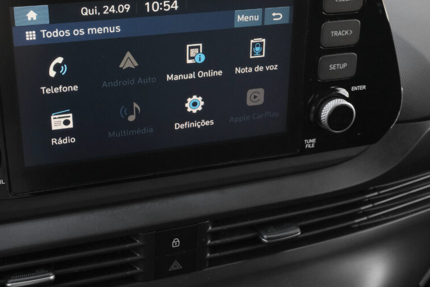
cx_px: 168
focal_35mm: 49
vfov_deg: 27.4
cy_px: 103
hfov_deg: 40.1
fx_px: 585
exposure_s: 1/80
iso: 2000
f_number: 9
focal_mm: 24.2
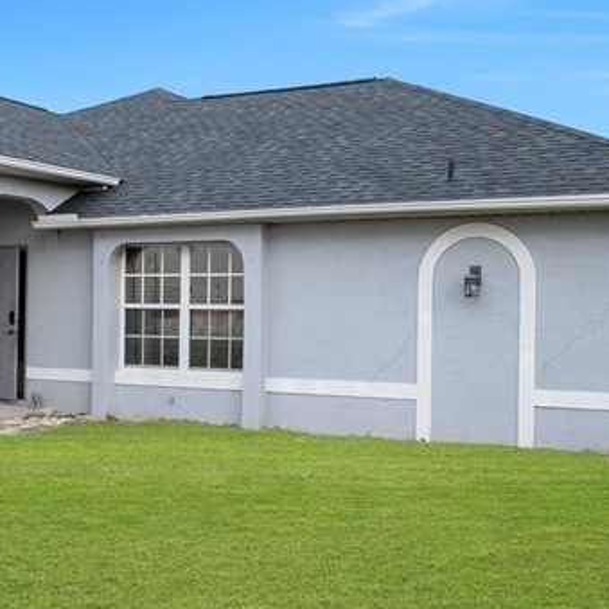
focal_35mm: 49
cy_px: 299
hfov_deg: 34.1
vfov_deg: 34.7
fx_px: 975
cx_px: 170
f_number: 5.6
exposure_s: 1/125
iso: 100
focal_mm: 12
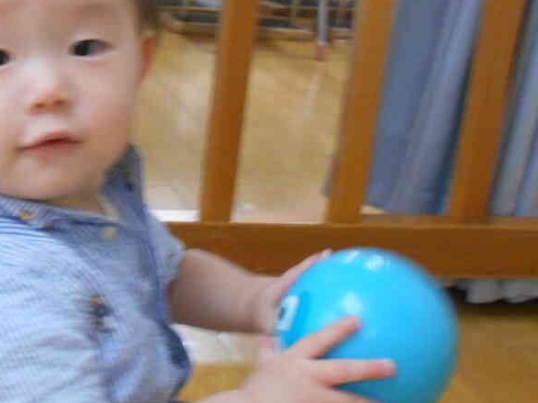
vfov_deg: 20.6
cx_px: 127
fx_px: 1103
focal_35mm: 71
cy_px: 135
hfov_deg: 27.0
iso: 400
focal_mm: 4.6
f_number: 3.2
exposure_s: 1/25
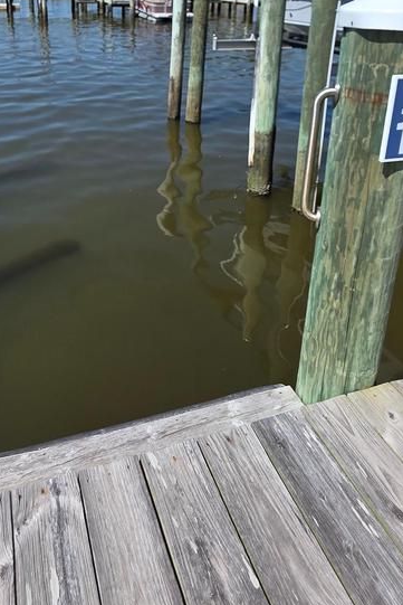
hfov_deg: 47.4
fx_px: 453
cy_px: 130
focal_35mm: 27
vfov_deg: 62.3
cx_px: 144
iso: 40
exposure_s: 1/2643
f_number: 1.9
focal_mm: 2.2
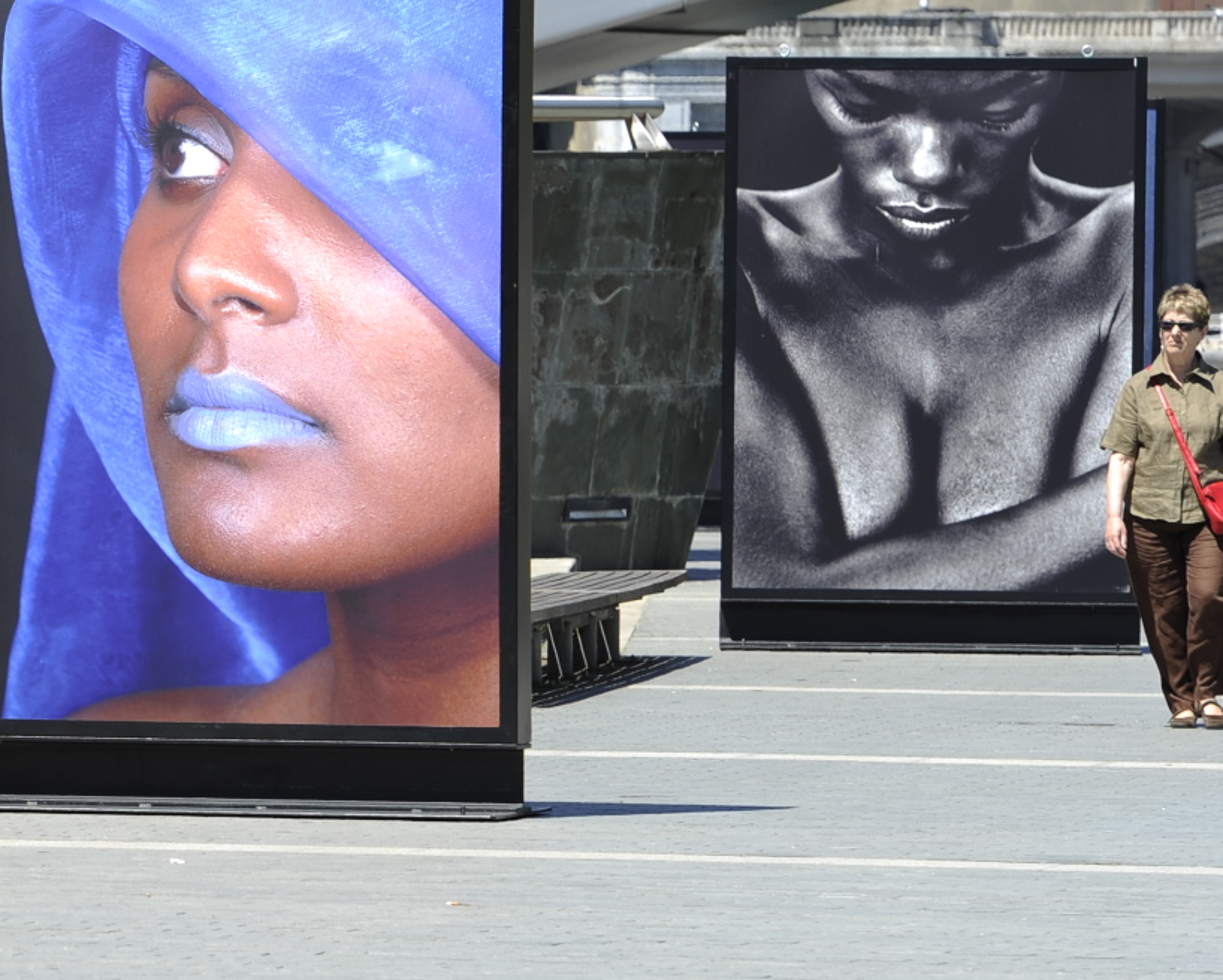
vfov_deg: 4.1
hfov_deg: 5.1
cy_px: 425
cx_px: -221
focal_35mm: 378
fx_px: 13687
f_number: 7.1
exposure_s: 1/250
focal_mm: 155
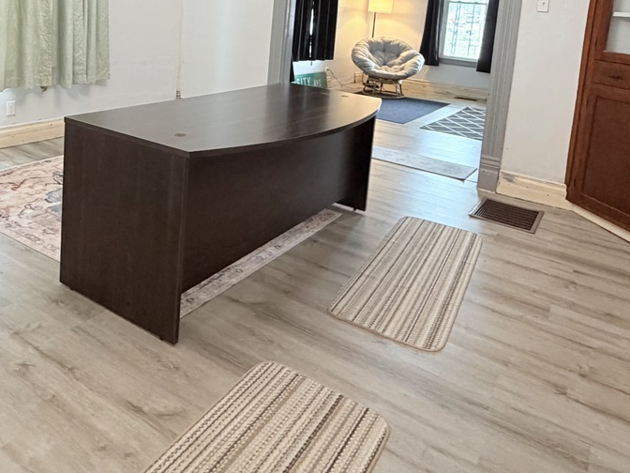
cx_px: 272
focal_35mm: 30
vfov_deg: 43.5
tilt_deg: -6.9
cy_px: 64
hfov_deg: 59.7
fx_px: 546
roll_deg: -3.7
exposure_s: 1/60
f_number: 2.2
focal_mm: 2.22
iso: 400
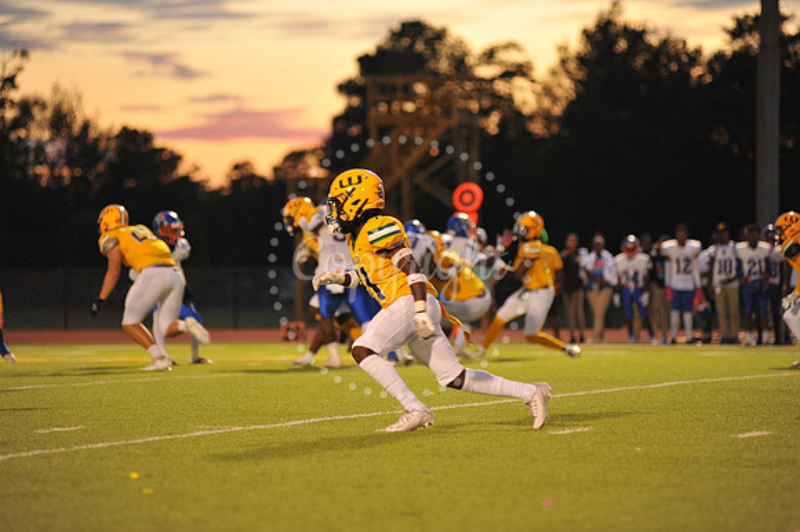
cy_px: 266
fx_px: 3775
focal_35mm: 170
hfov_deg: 12.1
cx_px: 400
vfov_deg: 8.1
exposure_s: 1/250
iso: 1600
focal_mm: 170
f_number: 3.2
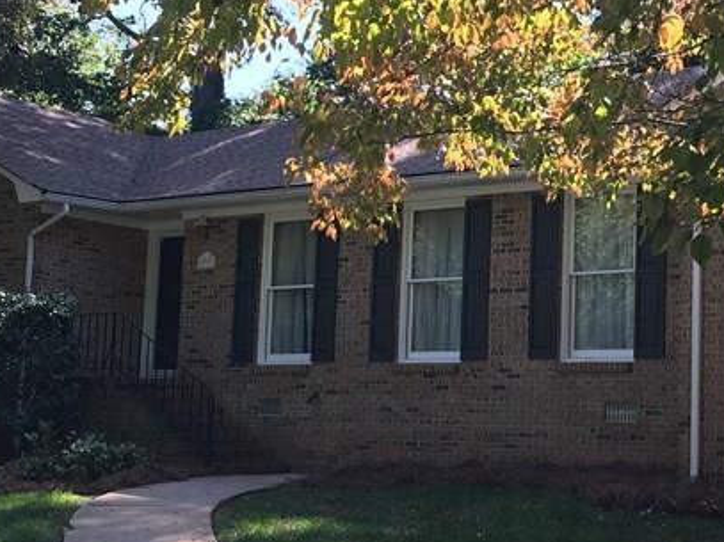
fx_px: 1526
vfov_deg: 20.2
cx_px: 548
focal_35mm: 73
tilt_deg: +9.9
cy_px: 256
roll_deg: -1.7
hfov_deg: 26.3
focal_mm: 4.15
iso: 25
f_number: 2.2
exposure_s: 1/227
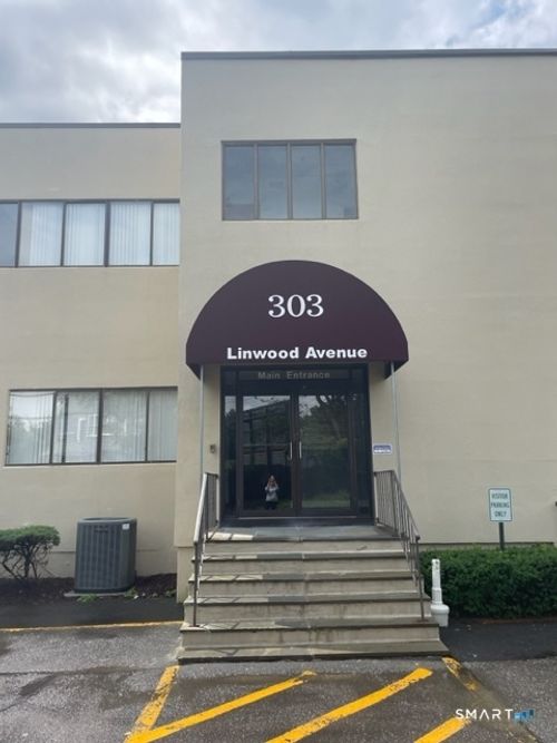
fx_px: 558
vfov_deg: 67.3
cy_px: 372
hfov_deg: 53.0
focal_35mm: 26
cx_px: 278
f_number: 1.6
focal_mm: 4.2
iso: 32
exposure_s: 1/2092
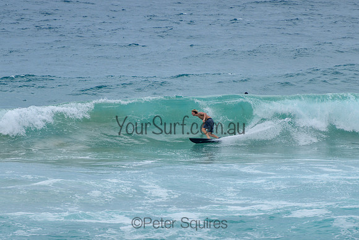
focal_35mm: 550
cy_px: 120
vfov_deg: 2.5
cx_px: 180
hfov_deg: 3.7
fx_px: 5486
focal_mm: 400
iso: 220
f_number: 5.6
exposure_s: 1/2000
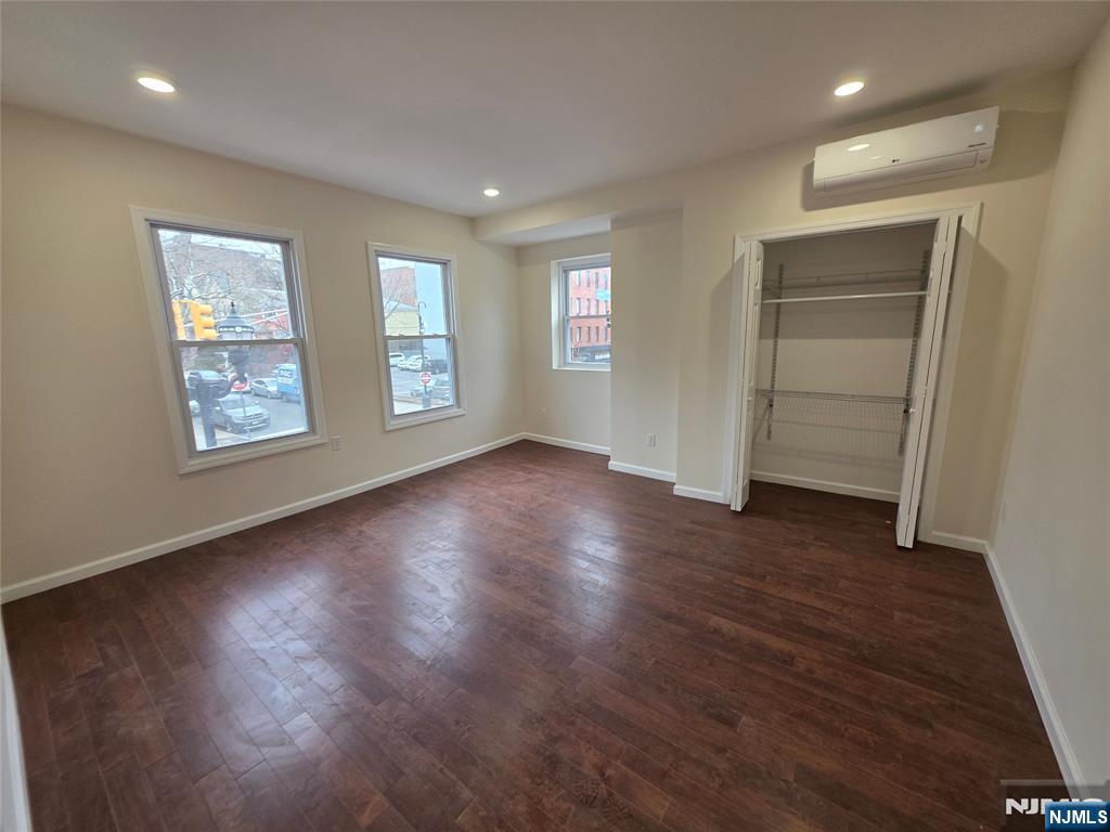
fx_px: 417
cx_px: 555
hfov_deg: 106.2
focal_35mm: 13
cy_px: 416
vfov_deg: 89.9
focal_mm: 2.2
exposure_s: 1/120
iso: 100
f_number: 1.9
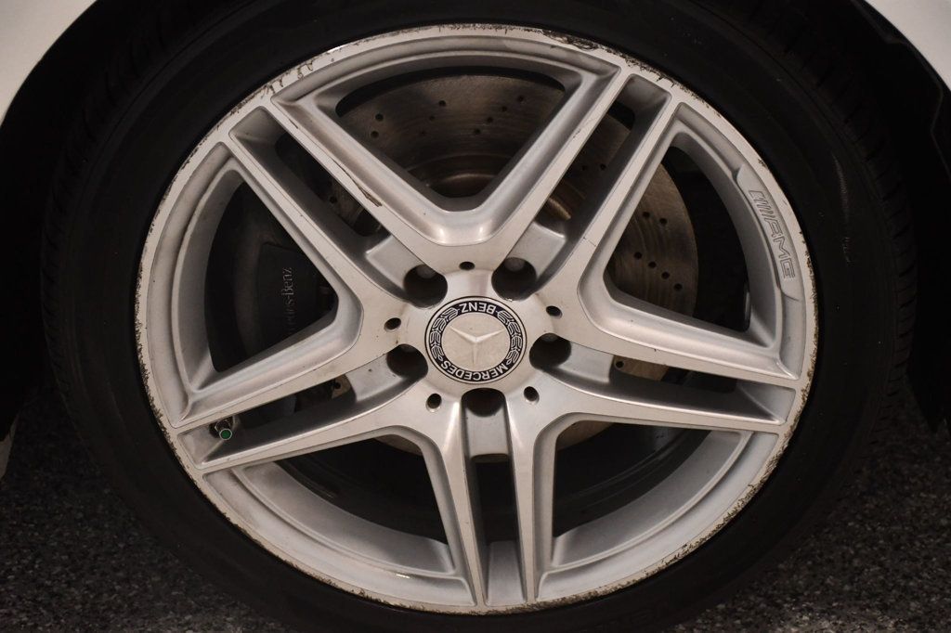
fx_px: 1980
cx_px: 476
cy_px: 316
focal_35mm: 75
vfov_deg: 18.2
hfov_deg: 27.0
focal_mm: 50
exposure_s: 1/125
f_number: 4.8
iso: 2800
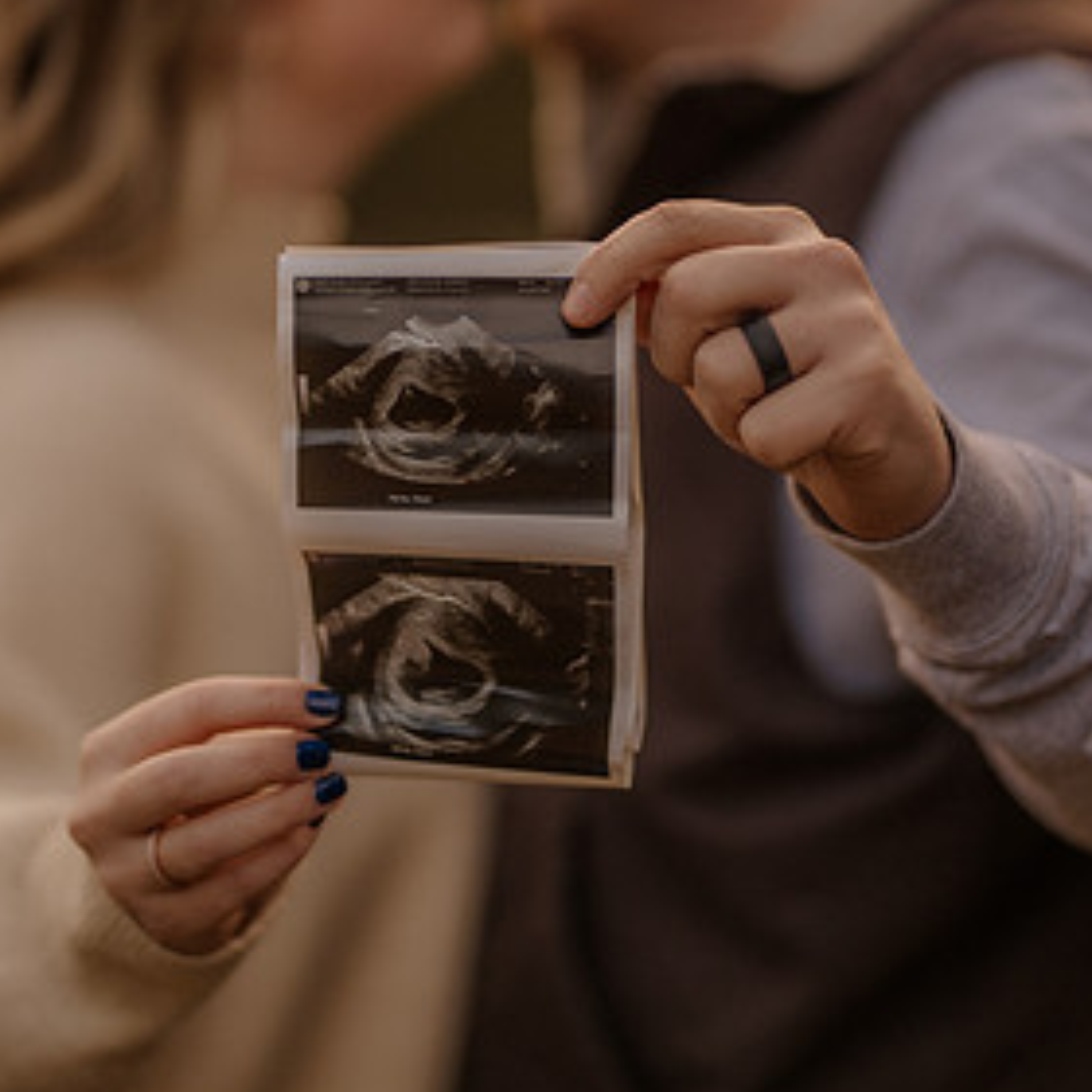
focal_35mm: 116
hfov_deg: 15.0
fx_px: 4140
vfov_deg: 15.0
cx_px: 538
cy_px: 456
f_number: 1.4
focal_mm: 85
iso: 320
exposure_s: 1/1000
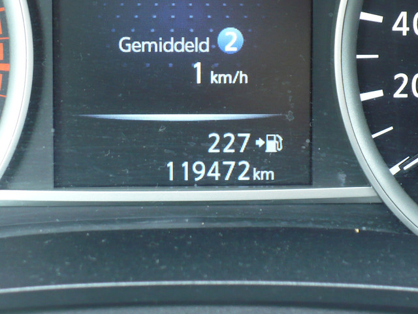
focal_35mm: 103
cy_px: 157
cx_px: 209
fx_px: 1244
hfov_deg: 19.1
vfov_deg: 14.4
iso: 200
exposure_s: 1/20
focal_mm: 11.4
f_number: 3.2
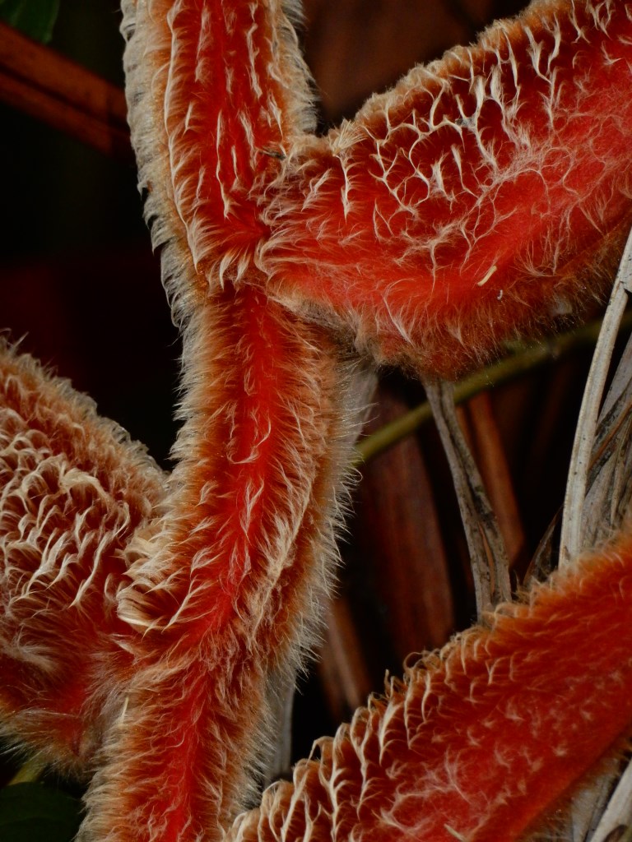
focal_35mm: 750
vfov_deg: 2.6
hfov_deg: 2.0
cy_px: 421
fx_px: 18257
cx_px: 316
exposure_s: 1/250
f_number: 6.4
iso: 500
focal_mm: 135
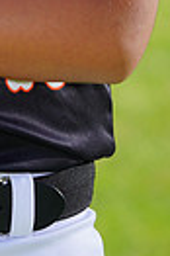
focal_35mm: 1146
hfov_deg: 1.2
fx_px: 8138
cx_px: -124
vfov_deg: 1.8
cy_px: -297
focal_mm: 259
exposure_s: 1/250
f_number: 8
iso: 100
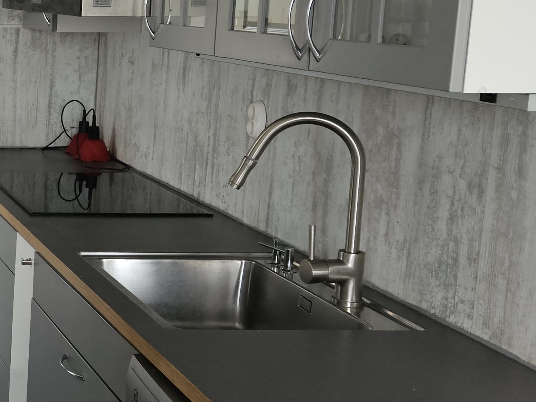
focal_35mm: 66
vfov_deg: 22.2
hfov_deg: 24.6
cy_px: 155
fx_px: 1022
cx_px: -204
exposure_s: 1/100
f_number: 1.8
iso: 400
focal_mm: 5.4
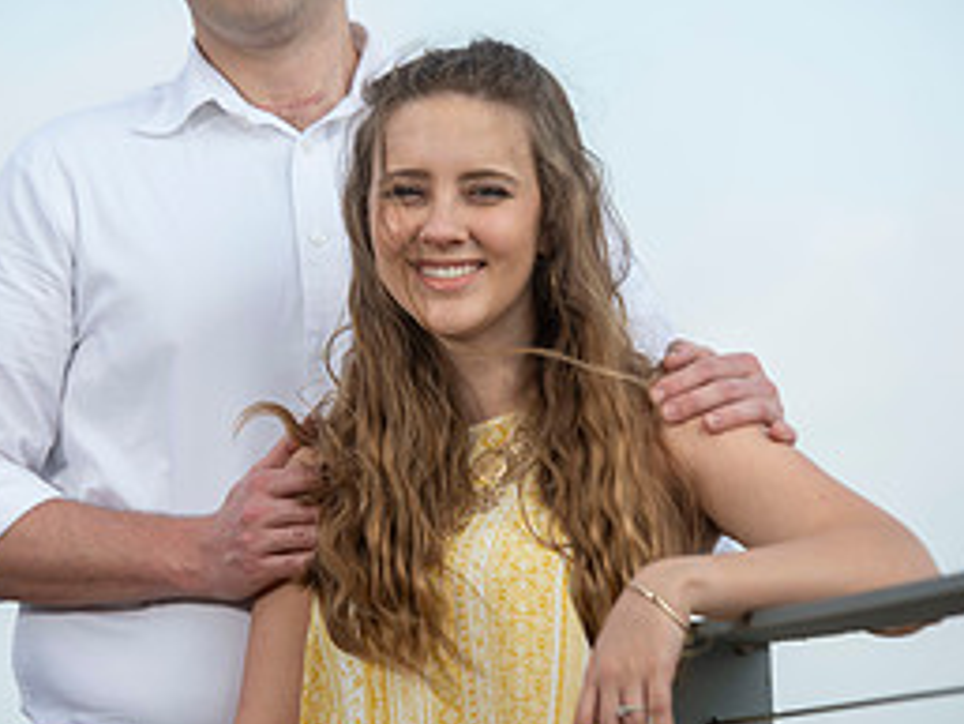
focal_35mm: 269
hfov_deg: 7.4
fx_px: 7495
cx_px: 414
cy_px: 360
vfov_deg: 5.5
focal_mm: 160
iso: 50
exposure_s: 1/200
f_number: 5.6
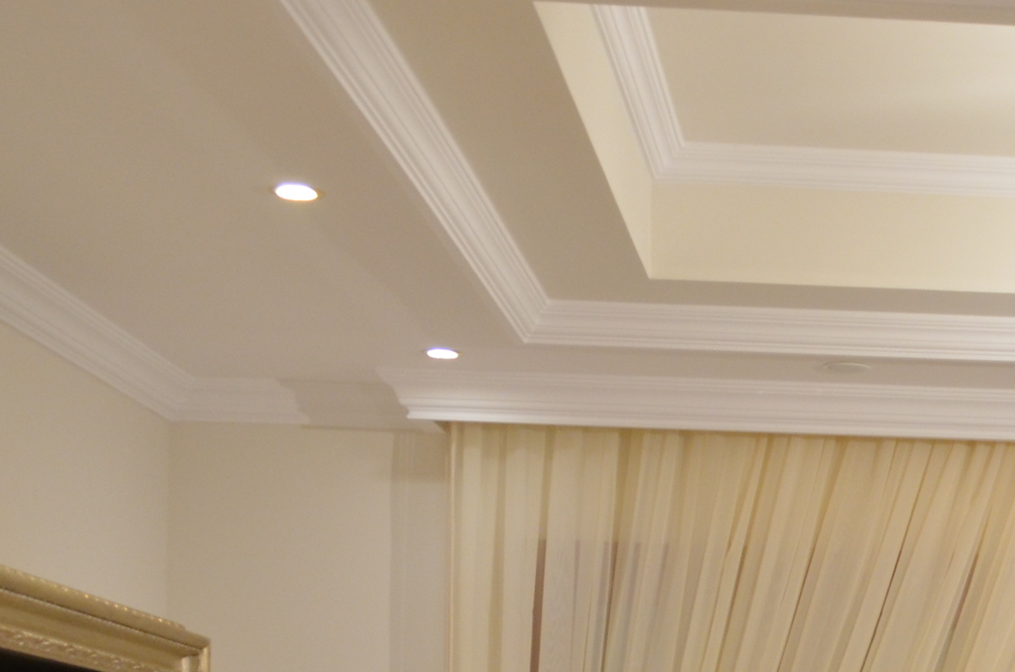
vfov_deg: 15.4
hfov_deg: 22.7
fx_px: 2363
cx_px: 1145
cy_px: 867
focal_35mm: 84
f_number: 4.5
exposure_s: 1/15
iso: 640
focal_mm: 18
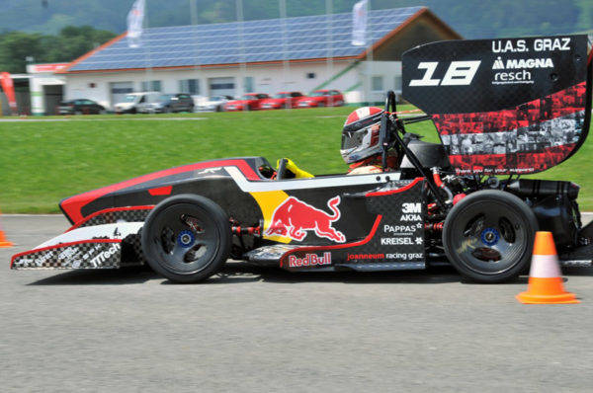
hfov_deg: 24.2
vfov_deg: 16.2
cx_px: 296
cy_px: 196
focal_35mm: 84
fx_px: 1381
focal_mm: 56
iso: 200
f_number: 10
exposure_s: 1/400
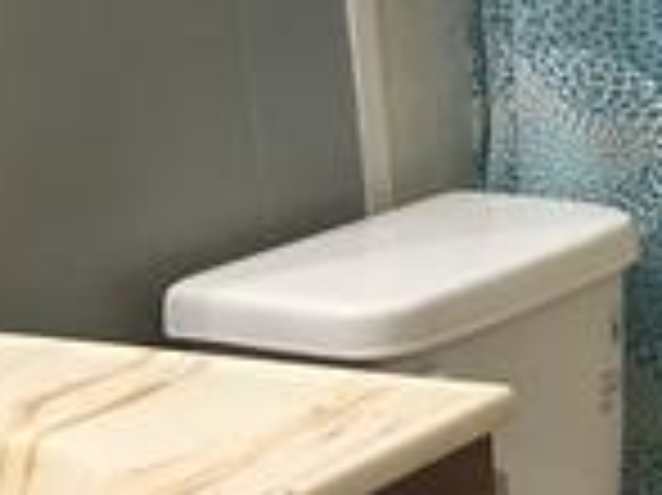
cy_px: 360
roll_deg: +2.9
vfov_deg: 12.1
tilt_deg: -15.0
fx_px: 2331
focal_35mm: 122
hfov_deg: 15.8
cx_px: 689
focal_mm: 3.99
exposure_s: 1/24
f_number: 1.8
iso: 40
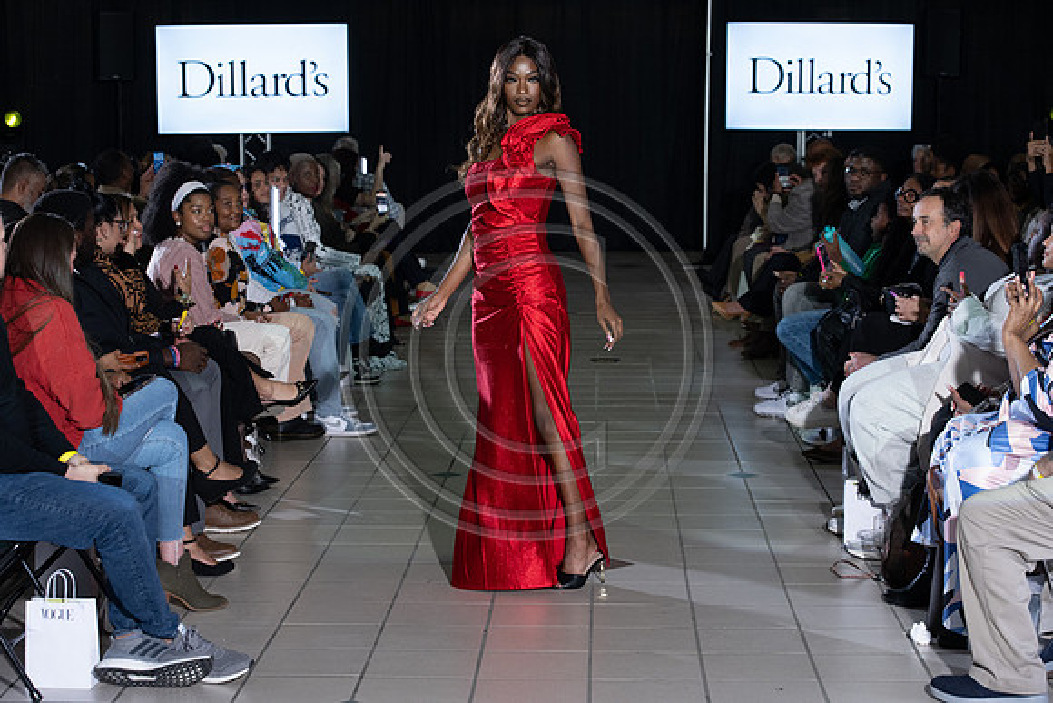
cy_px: 352
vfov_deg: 17.5
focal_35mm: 78
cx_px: 526
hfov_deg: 26.0
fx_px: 2282
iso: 1250
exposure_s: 1/160
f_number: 5
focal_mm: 78
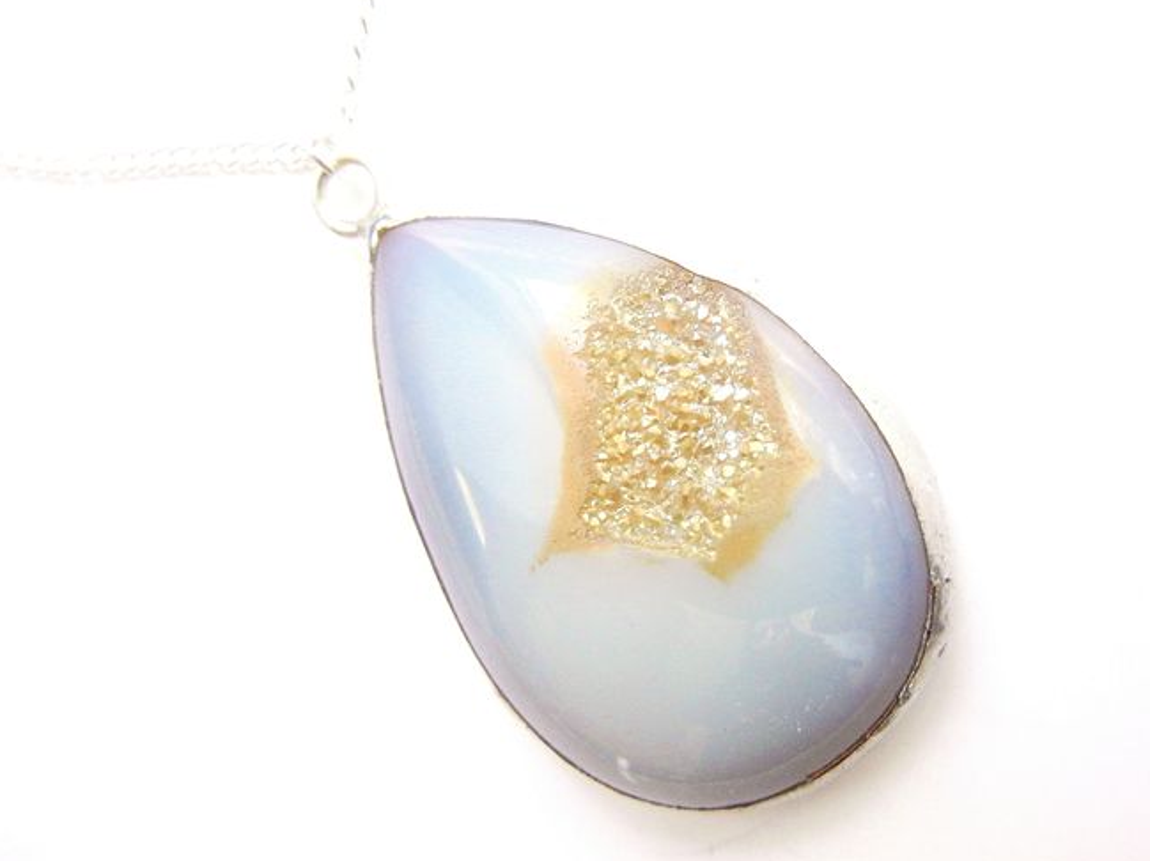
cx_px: 641
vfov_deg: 38.6
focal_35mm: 37
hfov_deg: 50.1
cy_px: 452
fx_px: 1229
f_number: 3.5
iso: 400
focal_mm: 5.4
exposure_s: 1/23.6
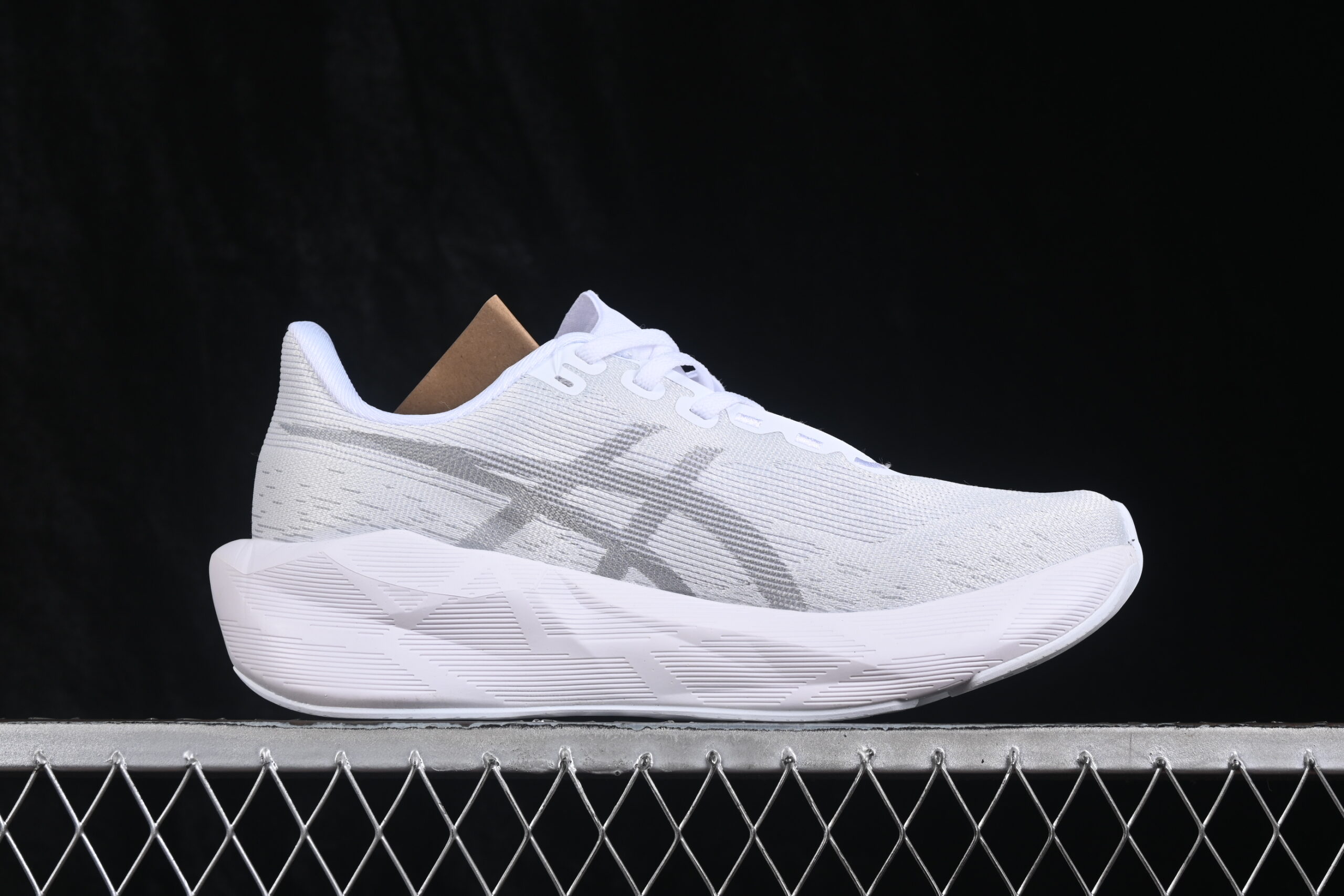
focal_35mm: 75
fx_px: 2800
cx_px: 672
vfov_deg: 18.2
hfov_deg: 27.0
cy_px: 448
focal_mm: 50
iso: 160
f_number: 8
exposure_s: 1/80
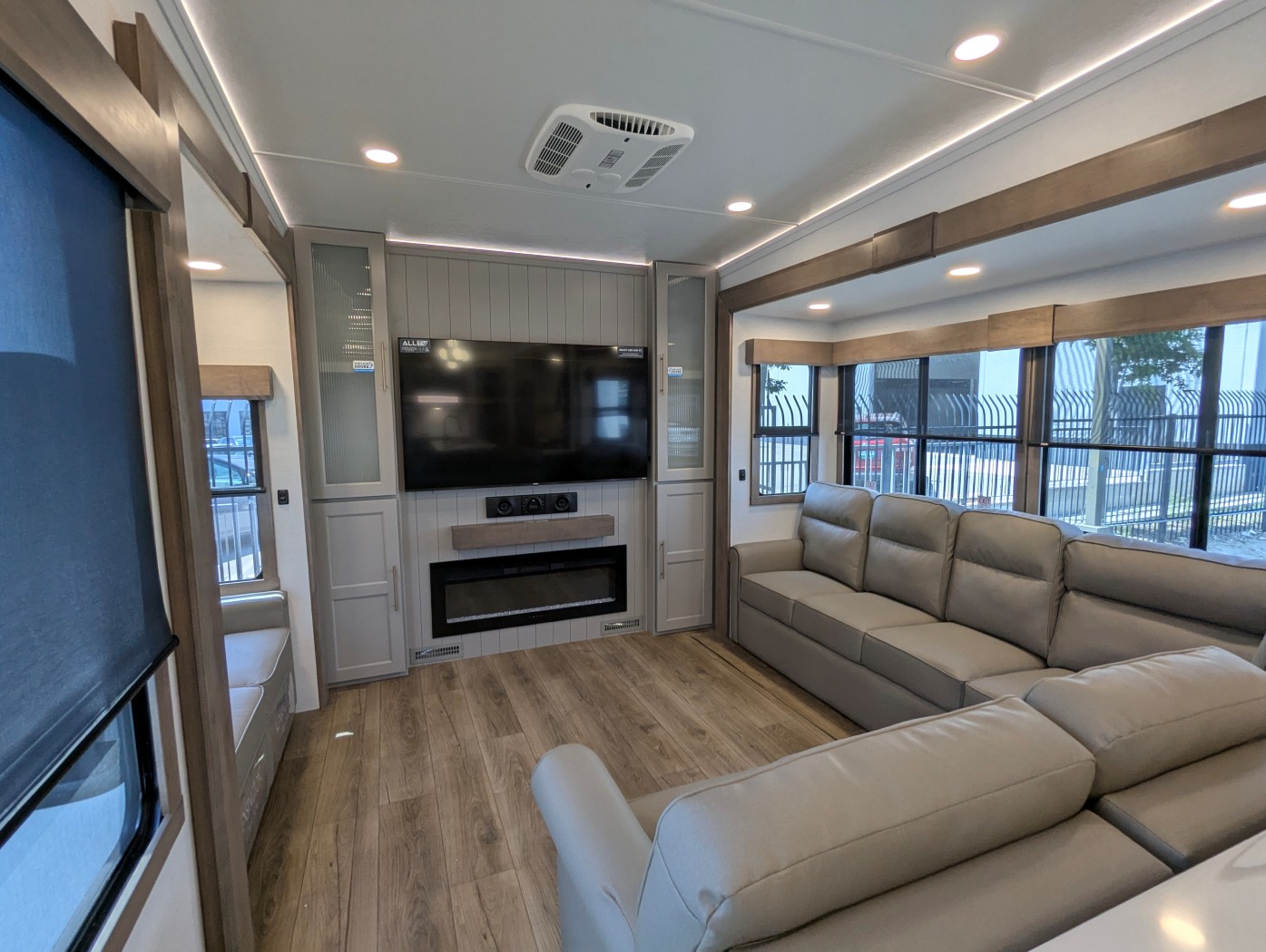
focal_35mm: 16
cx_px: 633
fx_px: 586
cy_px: 476
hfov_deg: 94.4
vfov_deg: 78.2
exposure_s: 1/87
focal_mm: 2.35
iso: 55
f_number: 2.2
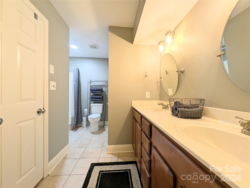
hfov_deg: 110.5
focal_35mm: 12
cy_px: 94
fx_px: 87
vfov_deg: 94.6
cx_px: 125
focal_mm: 2.23
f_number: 1.95
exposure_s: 1/30
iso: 40
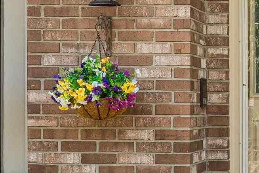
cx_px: 354
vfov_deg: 9.7
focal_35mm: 141
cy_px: 78
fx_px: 1014
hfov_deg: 13.9
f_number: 14
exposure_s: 1/60
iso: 400
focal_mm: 30
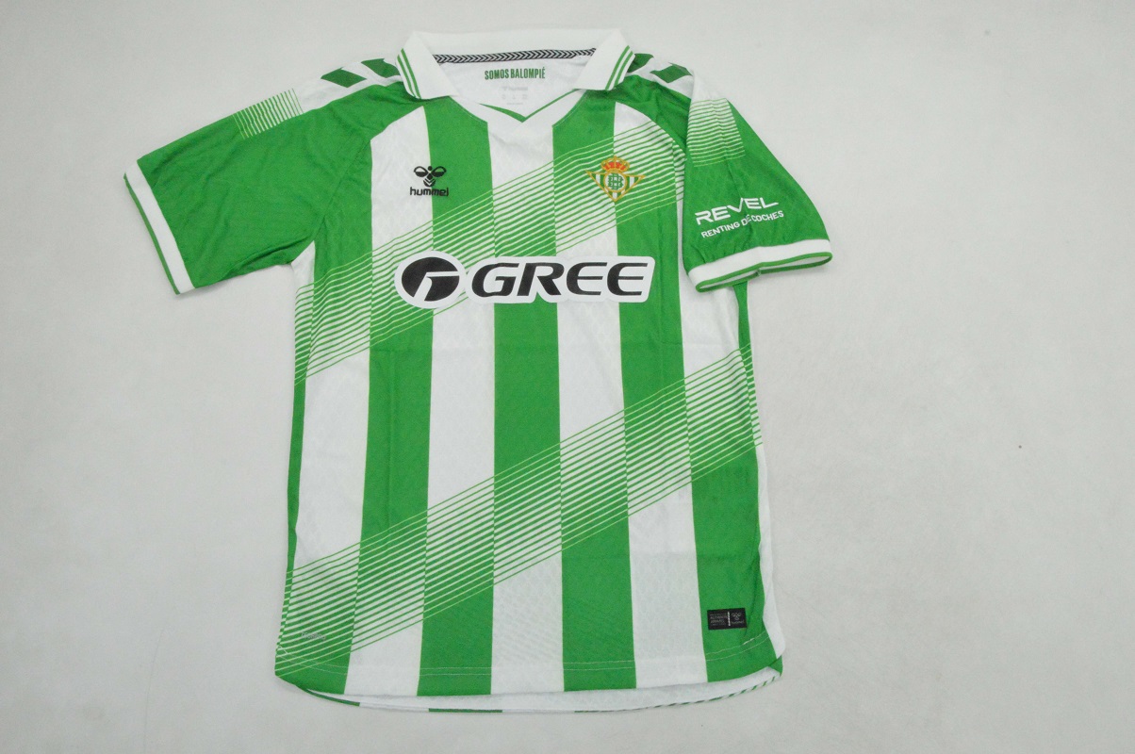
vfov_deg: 41.6
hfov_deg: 59.5
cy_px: 377
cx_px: 568
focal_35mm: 32
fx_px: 992
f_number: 25
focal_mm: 21
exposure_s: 1/160
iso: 6400
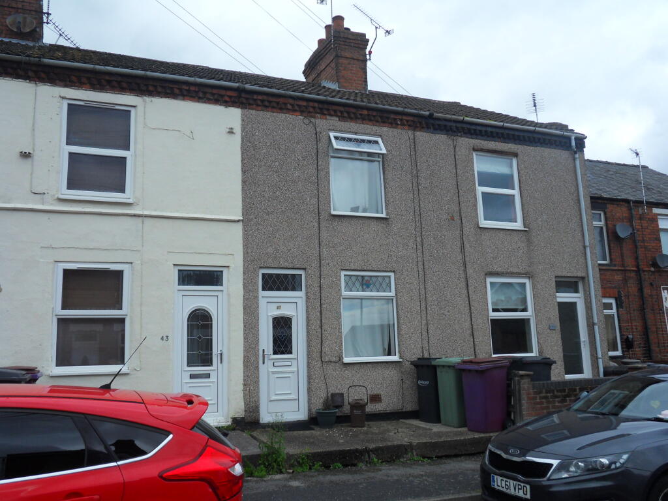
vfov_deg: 44.2
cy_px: 250
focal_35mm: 32
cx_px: 334
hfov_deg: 56.8
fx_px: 618
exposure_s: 1/180
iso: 80
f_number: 8.2
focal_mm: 5.6
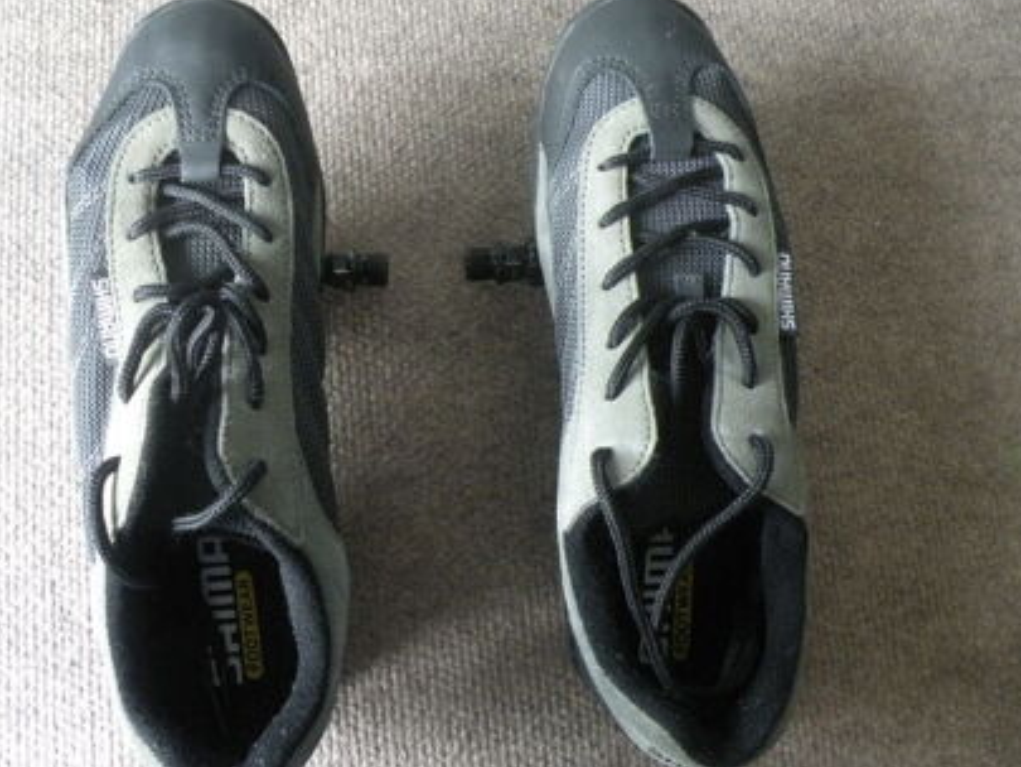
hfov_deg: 56.6
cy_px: 373
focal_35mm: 32
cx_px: 434
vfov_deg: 44.2
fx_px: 944
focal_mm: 4.7
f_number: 2.8
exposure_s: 1/19.4
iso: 400
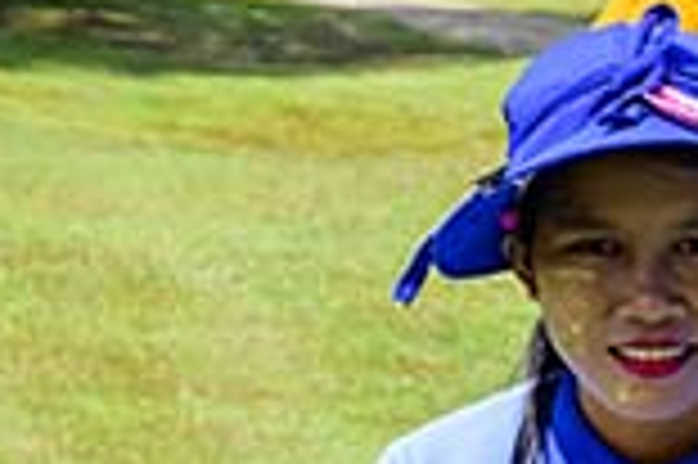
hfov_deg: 6.5
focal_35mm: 297
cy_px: 302
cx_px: 1905
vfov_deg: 4.6
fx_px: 5752
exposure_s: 1/1600
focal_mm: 48
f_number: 8
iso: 1100
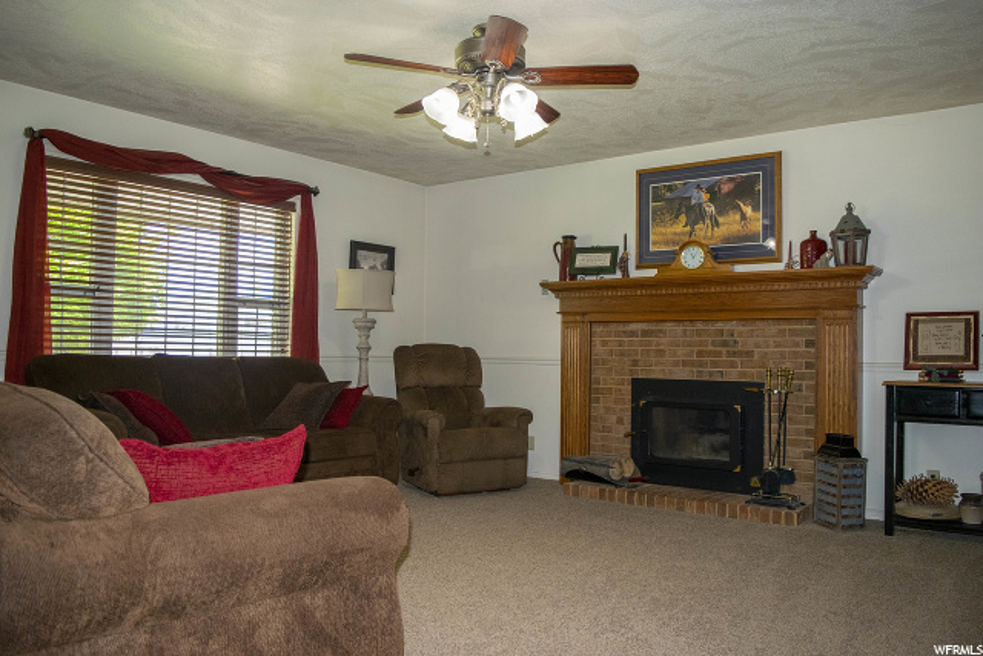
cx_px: 492
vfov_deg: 48.0
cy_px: 328
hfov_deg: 67.4
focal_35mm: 27
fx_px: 737
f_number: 4.5
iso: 800
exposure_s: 1/80
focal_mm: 18
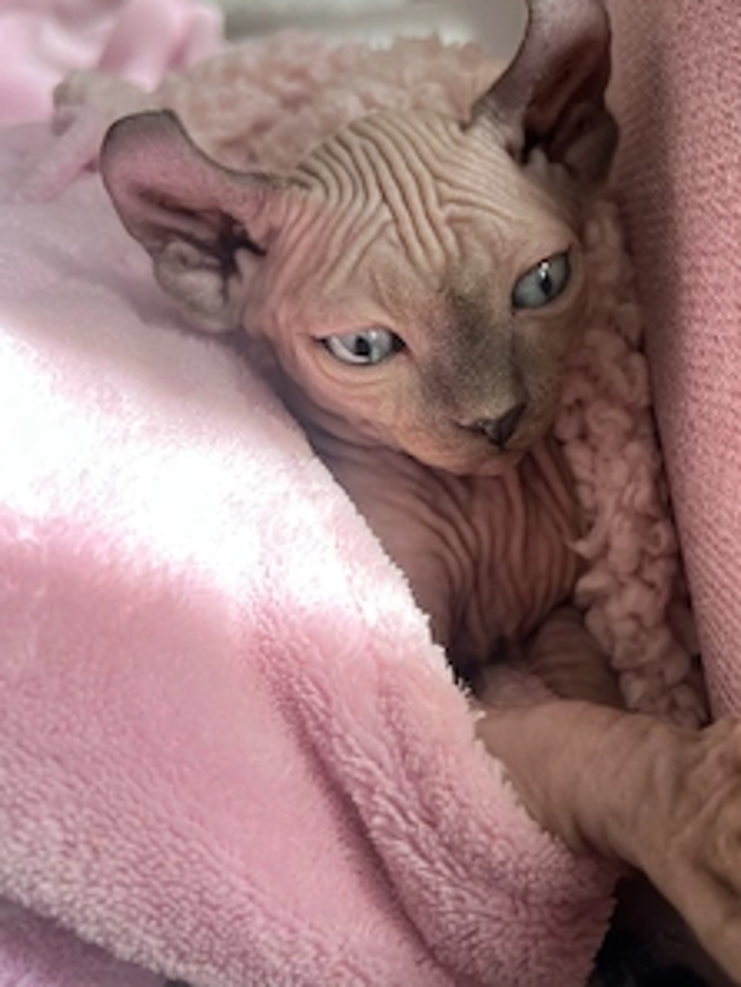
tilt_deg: -47.4
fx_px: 998
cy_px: 455
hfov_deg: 40.2
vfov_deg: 52.6
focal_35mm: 35
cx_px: 492
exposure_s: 1/121
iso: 100
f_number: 1.5
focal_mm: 5.7
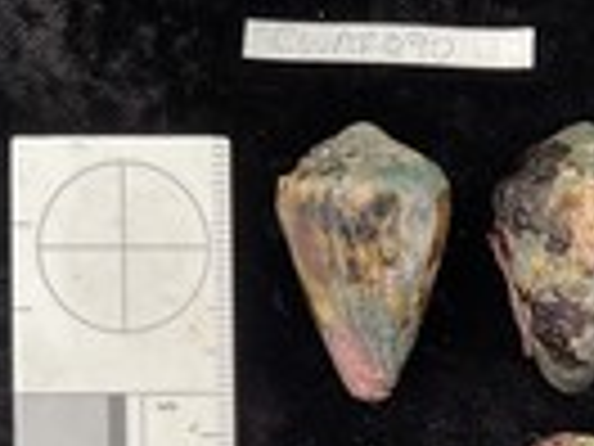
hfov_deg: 24.2
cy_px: 507
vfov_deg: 18.3
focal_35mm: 77
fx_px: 1321
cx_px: 598
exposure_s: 1/60
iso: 40
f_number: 1.8
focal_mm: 3
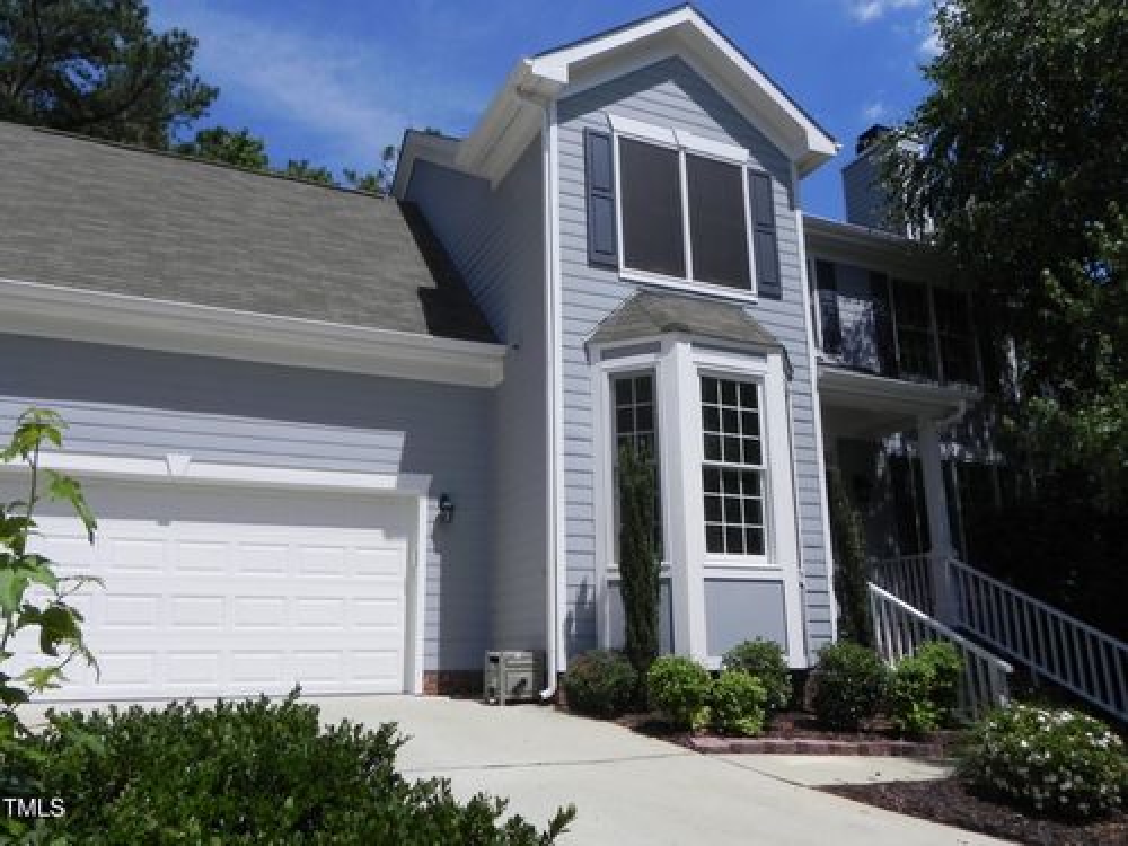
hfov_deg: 67.3
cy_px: 423
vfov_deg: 53.1
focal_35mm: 26
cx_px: 564
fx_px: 847
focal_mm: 4.6
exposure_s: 1/540
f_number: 8
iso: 160
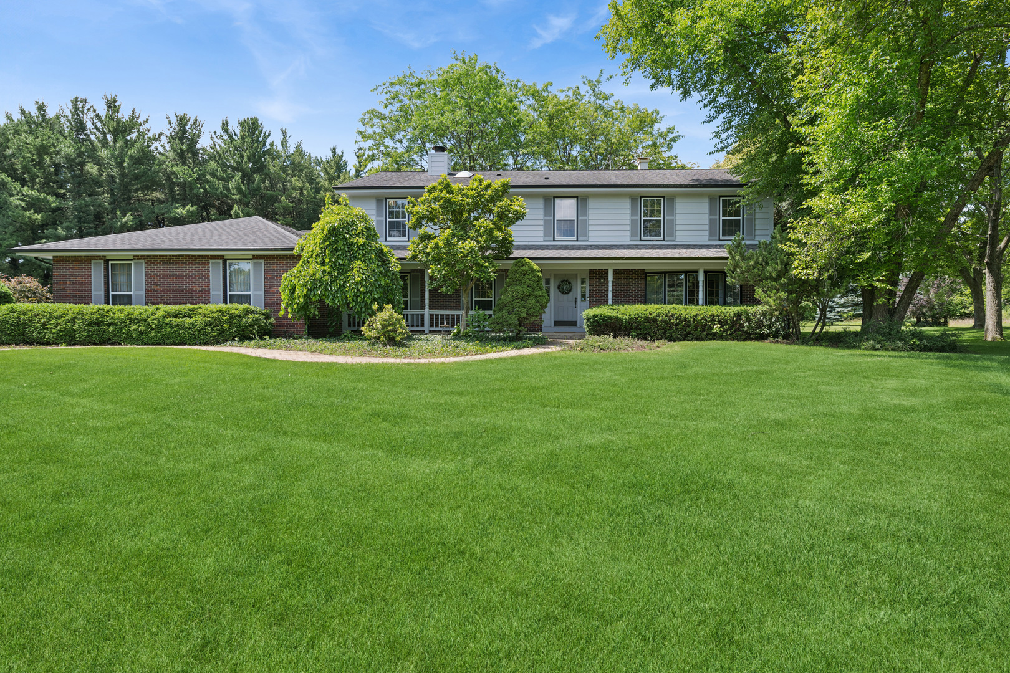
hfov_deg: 96.7
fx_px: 449
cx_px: 505
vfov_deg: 73.7
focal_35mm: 16
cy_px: 336
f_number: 8
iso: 200
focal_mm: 16
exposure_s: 1/100
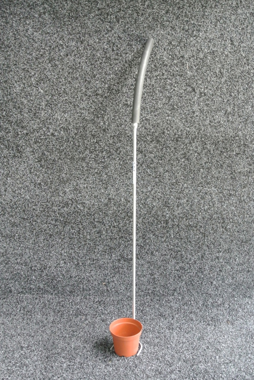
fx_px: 391
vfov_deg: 51.8
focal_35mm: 37
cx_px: 127
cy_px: 190
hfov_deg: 36.0
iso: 1800
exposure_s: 1/30
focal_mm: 14
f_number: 4
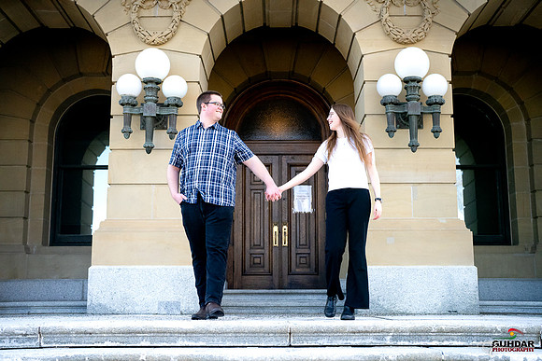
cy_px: 180
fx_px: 753
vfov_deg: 27.0
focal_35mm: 50
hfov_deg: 39.6
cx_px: 271
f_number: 3.5
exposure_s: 1/8000
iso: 6400
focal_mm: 50
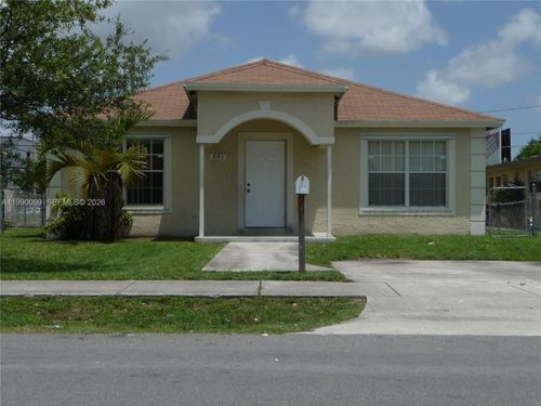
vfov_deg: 25.2
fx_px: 906
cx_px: 270
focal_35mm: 58
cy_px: 203
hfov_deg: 33.2
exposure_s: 1/1000
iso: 100
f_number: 4.4
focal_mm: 9.8
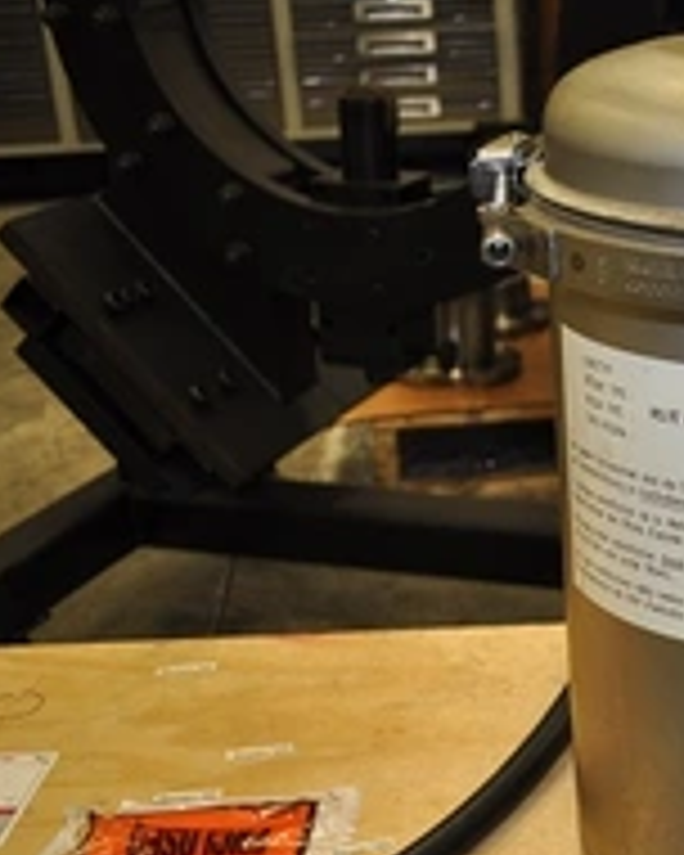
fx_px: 1493
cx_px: 799
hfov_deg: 23.8
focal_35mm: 59
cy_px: 466
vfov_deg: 31.9
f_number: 3.8
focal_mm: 20
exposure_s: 1/100
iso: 500
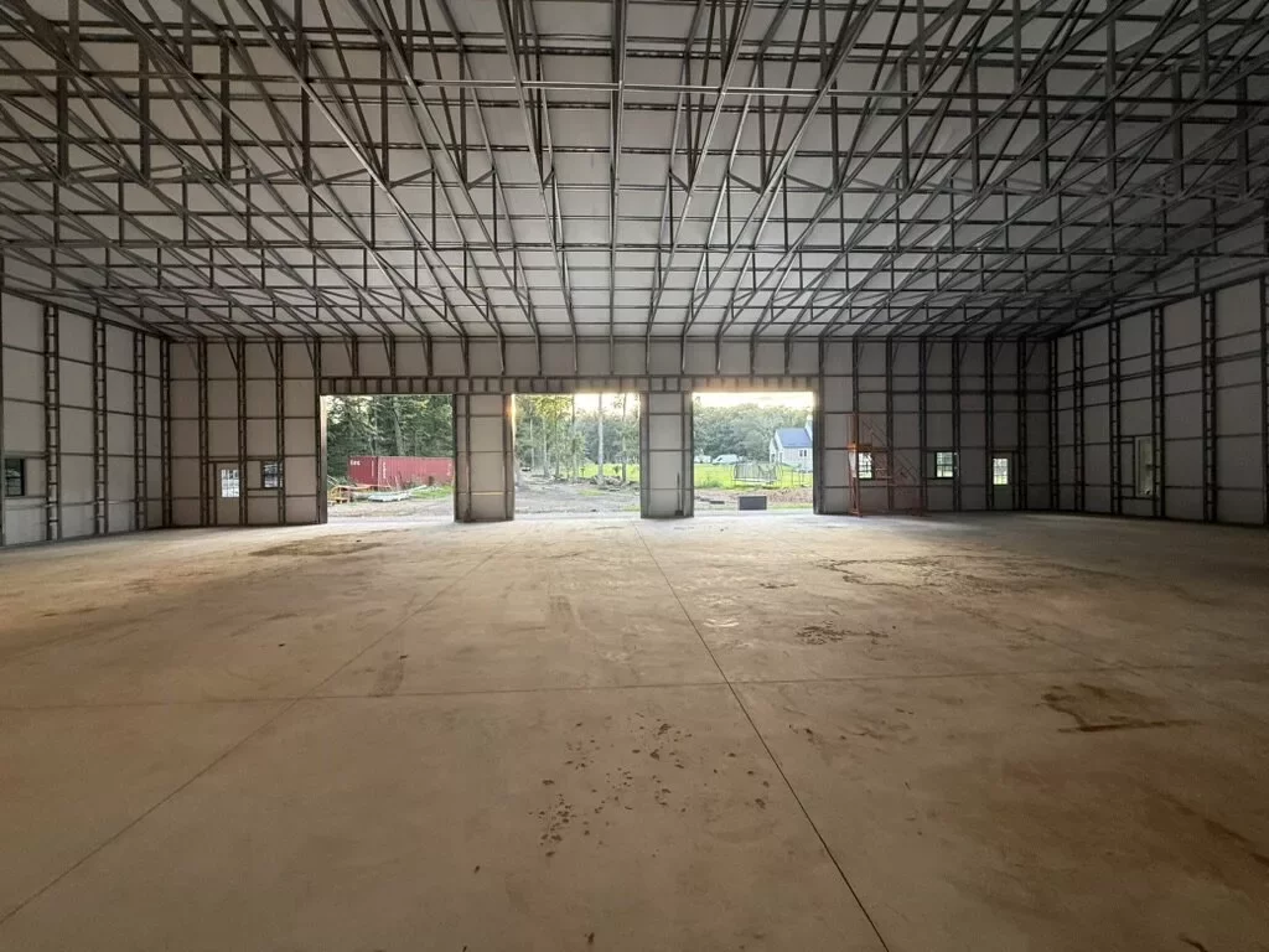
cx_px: 634
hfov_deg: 102.1
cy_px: 476
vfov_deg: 85.7
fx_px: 513
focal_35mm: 14
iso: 125
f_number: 2.2
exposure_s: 1/99
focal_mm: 2.22
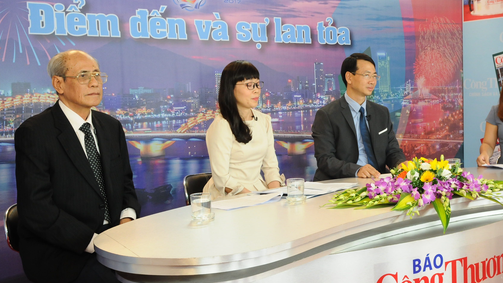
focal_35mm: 44
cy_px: 130
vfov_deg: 27.1
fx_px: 587
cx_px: 315
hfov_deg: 46.0
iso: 1000
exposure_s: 1/100
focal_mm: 22
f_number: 6.3
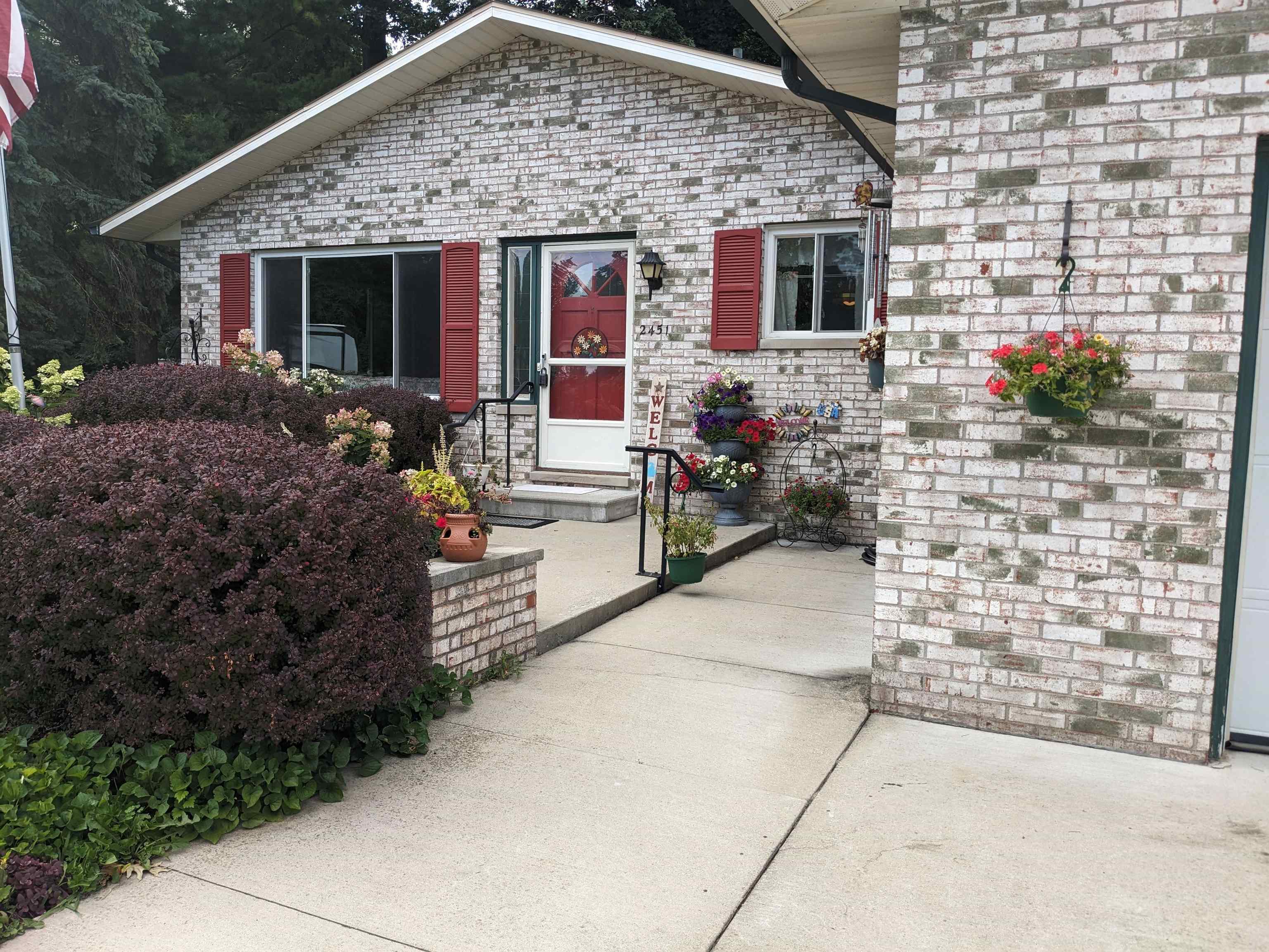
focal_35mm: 27
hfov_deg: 65.3
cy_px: 476
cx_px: 634
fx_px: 990
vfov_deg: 51.4
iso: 69
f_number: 1.73
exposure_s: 1/499
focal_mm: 4.38
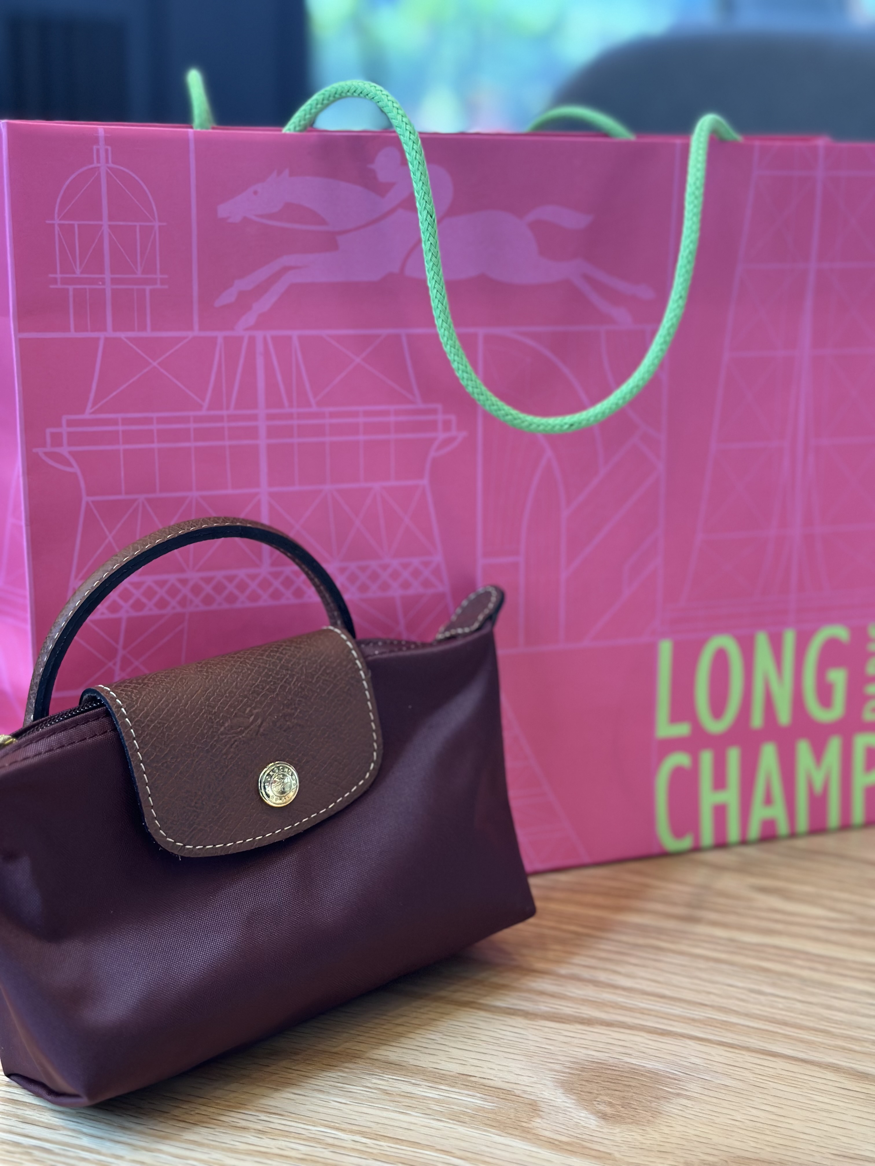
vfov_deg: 39.7
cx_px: 438
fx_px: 1618
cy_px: 583
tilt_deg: -18.3
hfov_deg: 30.3
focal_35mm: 48
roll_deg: -2.8
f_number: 1.78
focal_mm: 6.86
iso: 160
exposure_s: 1/100
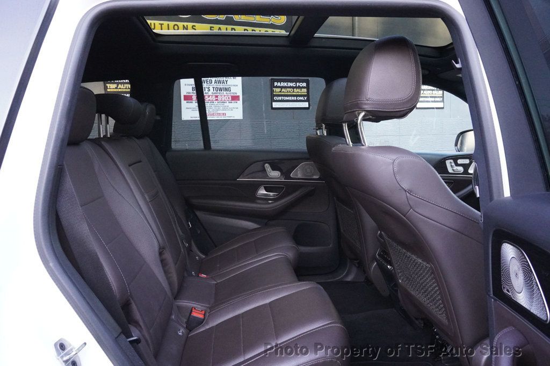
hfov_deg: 62.0
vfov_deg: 43.5
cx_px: 275
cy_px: 183
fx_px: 458
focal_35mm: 30
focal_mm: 20
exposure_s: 1/250
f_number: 9
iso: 6400
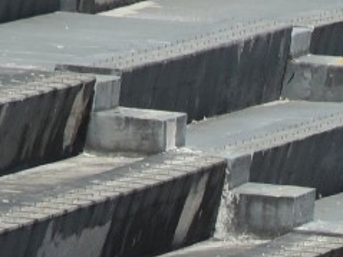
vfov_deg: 1.0
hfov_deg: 1.4
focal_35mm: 1434
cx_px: 761
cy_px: 770
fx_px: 14202
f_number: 16
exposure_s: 1/500
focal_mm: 220
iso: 320
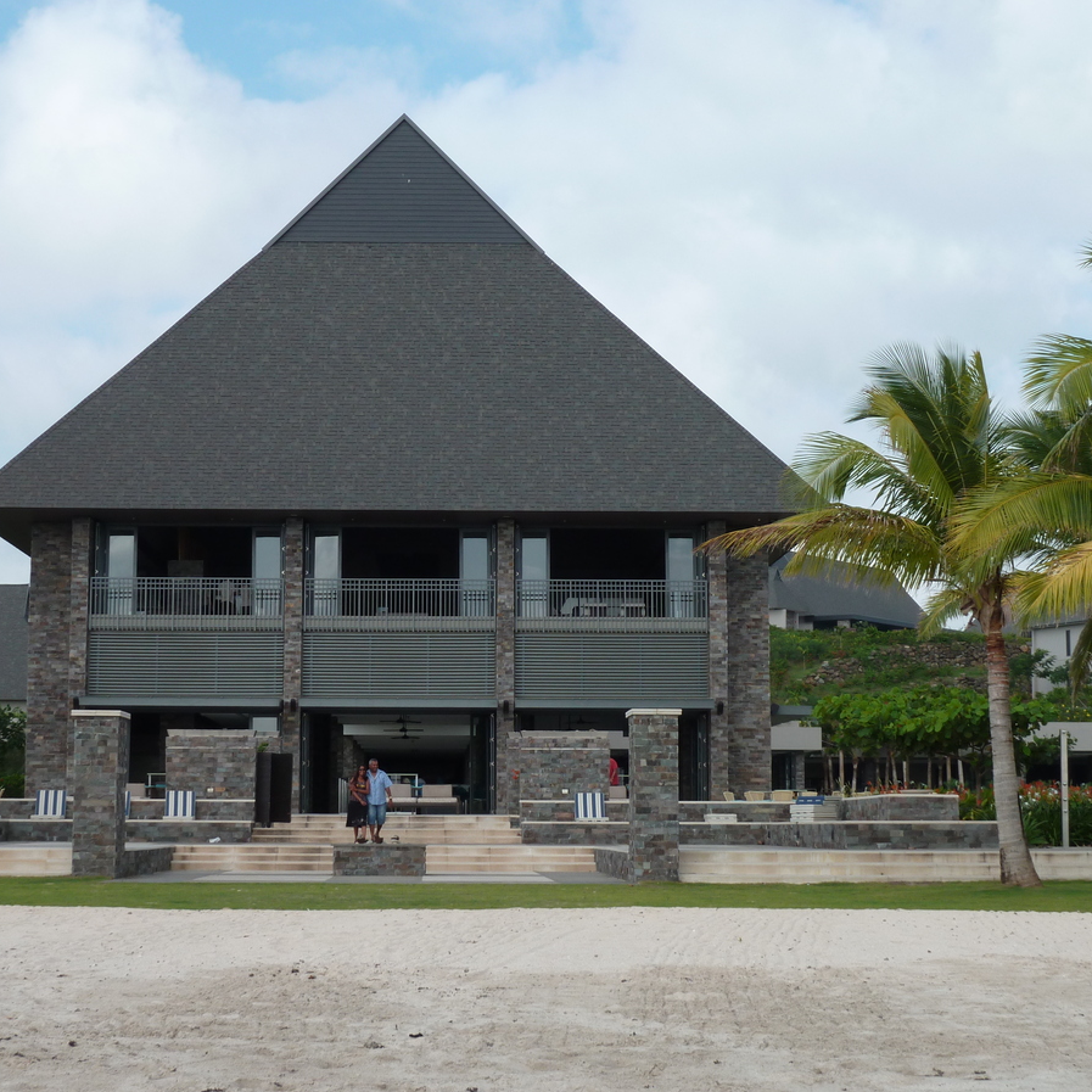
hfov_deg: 26.5
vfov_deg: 26.5
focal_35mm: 65
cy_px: 547
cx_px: 459
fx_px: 2320
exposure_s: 1/500
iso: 80
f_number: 3.9
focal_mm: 9.1
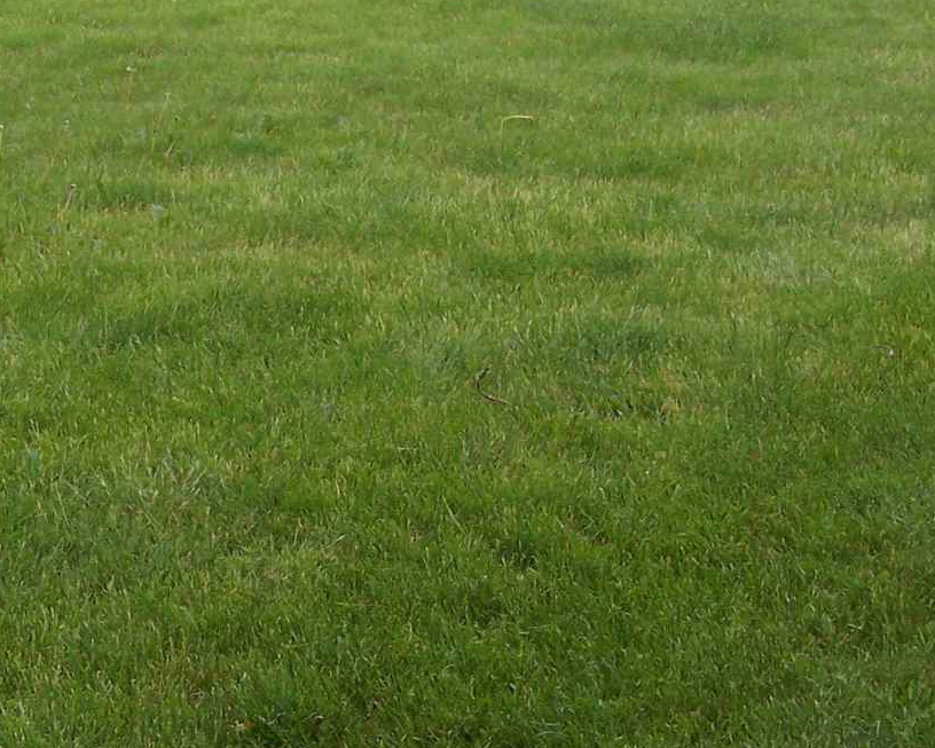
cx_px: 44
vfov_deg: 16.4
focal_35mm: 93
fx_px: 2574
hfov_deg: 20.1
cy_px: 164
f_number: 4.8
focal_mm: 8
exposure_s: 1/250
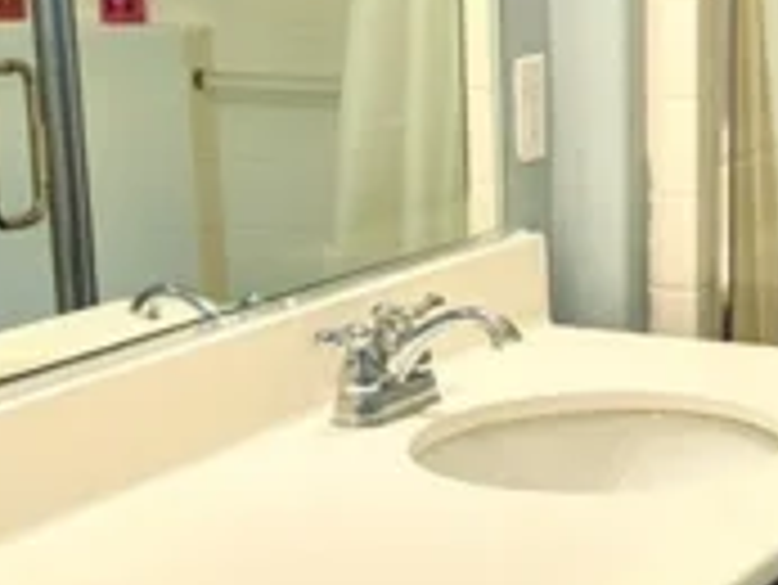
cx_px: 612
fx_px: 2317
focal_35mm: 103
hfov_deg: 18.9
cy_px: 490
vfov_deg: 14.3
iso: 52
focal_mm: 6.81
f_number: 1.85
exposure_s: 1/60
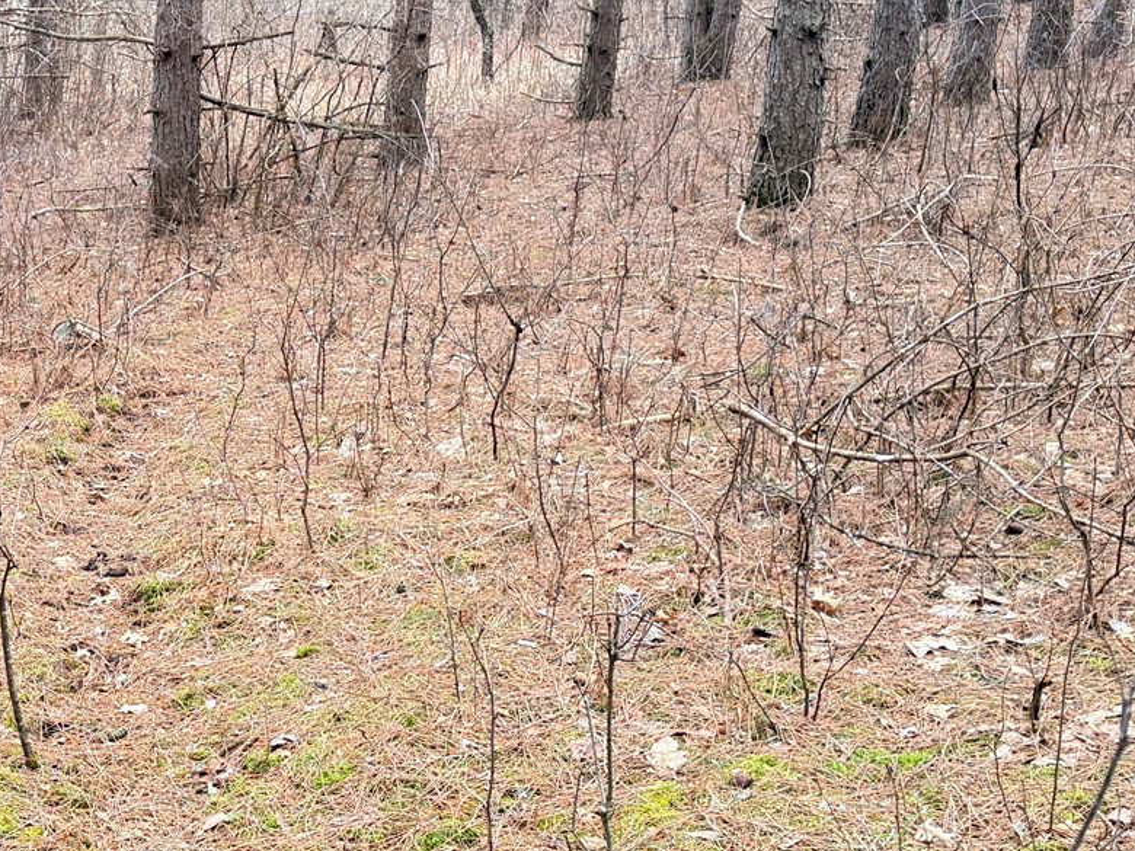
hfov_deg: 29.7
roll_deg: -1.9
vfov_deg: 23.3
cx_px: 159
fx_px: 2066
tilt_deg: -17.3
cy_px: 499
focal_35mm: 63
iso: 80
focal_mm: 6.76
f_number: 1.78
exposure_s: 1/121
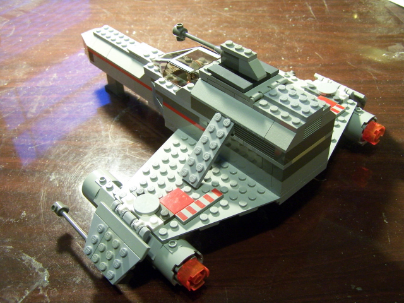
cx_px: 202
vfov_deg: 37.7
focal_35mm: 38
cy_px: 152
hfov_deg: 49.0
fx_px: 443
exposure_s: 1/10
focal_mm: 6.3
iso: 140
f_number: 2.8
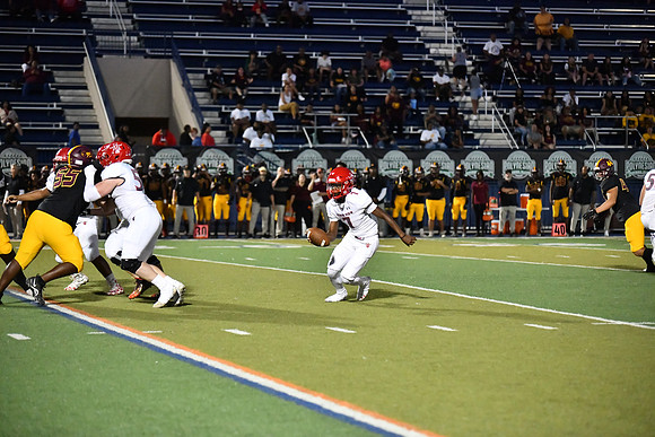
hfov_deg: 16.8
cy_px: 218
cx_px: 328
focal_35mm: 122
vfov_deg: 11.2
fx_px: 2220
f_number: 3.2
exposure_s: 1/3200
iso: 12800
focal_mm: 122
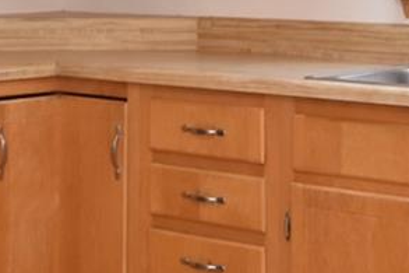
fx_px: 1311
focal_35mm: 116
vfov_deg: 11.6
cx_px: 128
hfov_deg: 17.7
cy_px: -57
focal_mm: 11
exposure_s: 1/25
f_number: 11
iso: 640
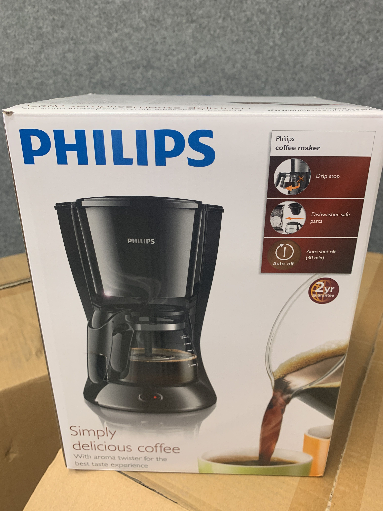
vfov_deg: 67.3
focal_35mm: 26
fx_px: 384
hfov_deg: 53.1
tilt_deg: -20.3
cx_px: 192
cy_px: 256
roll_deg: +2.4
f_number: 1.8
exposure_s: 1/50
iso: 64
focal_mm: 4.25
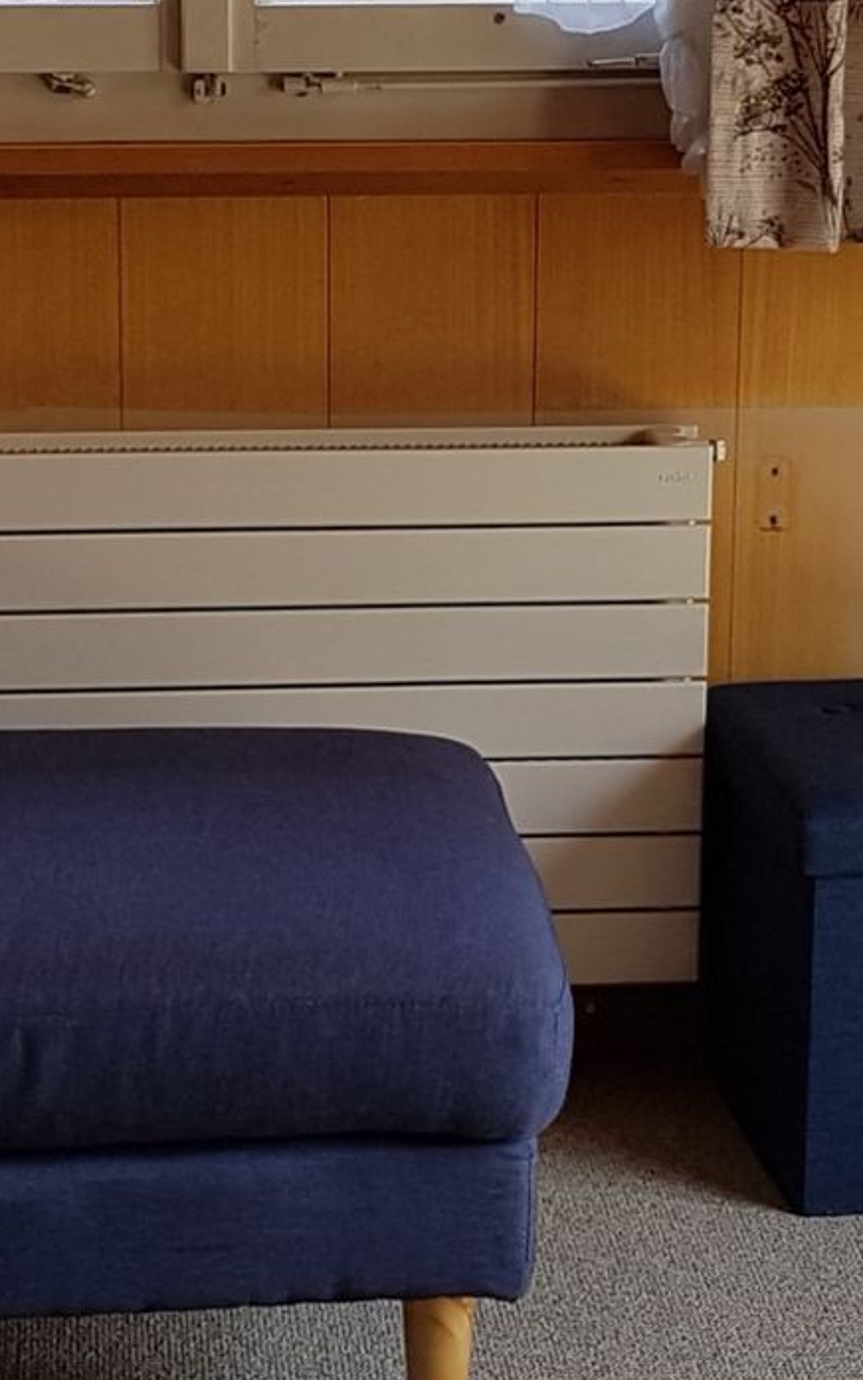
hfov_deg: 16.1
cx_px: 449
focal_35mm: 81
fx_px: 3046
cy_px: 564
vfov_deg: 25.5
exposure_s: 1/180
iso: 40
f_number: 1.7
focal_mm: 4.2
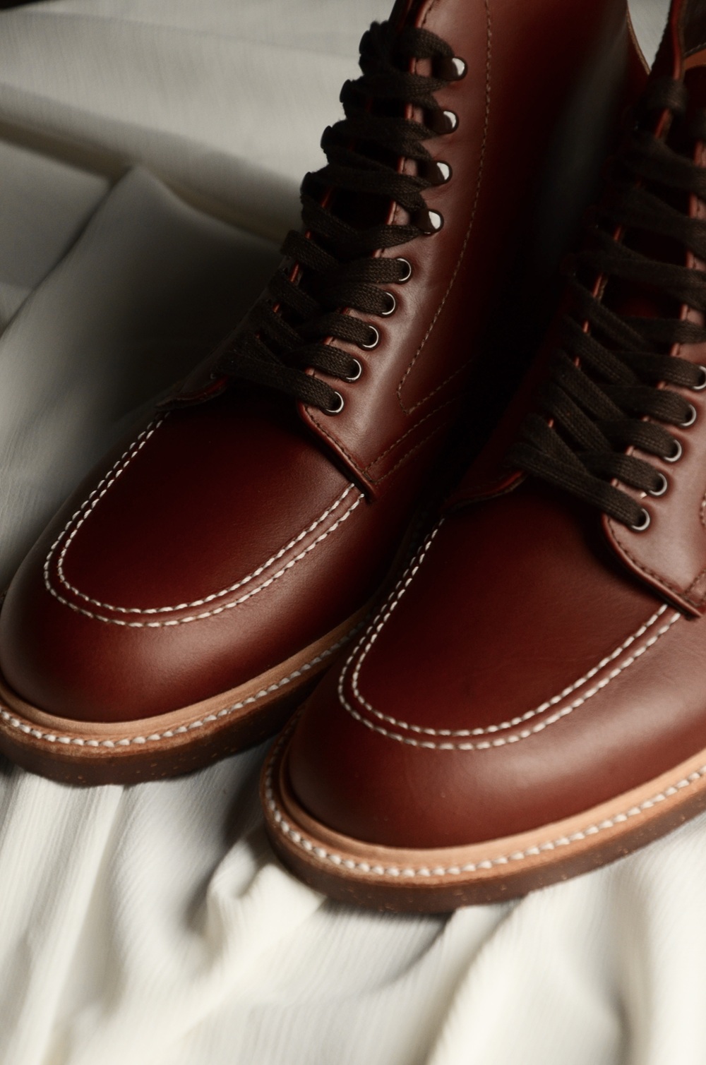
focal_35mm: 129
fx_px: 3810
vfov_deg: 15.9
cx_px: 353
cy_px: 532
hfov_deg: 10.6
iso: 640
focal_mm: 86
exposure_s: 1/100
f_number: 5.6
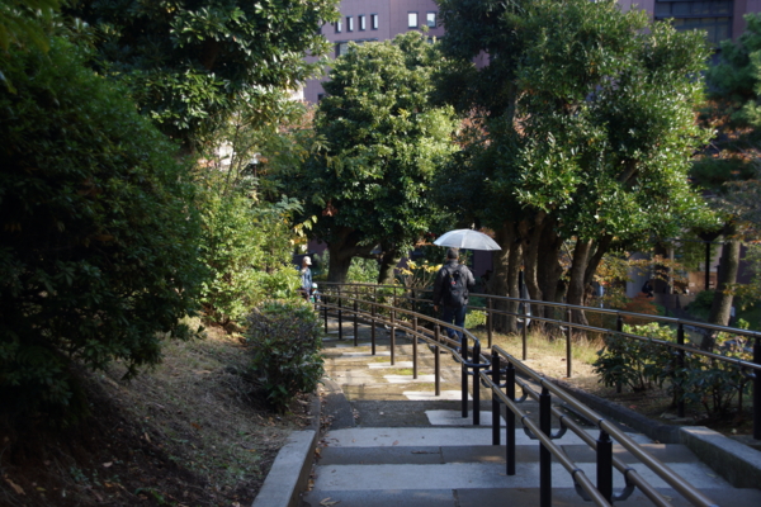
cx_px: 380
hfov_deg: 37.9
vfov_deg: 25.8
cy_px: 254
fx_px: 1110
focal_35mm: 52
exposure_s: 1/80
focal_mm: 35
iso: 100
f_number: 5.6
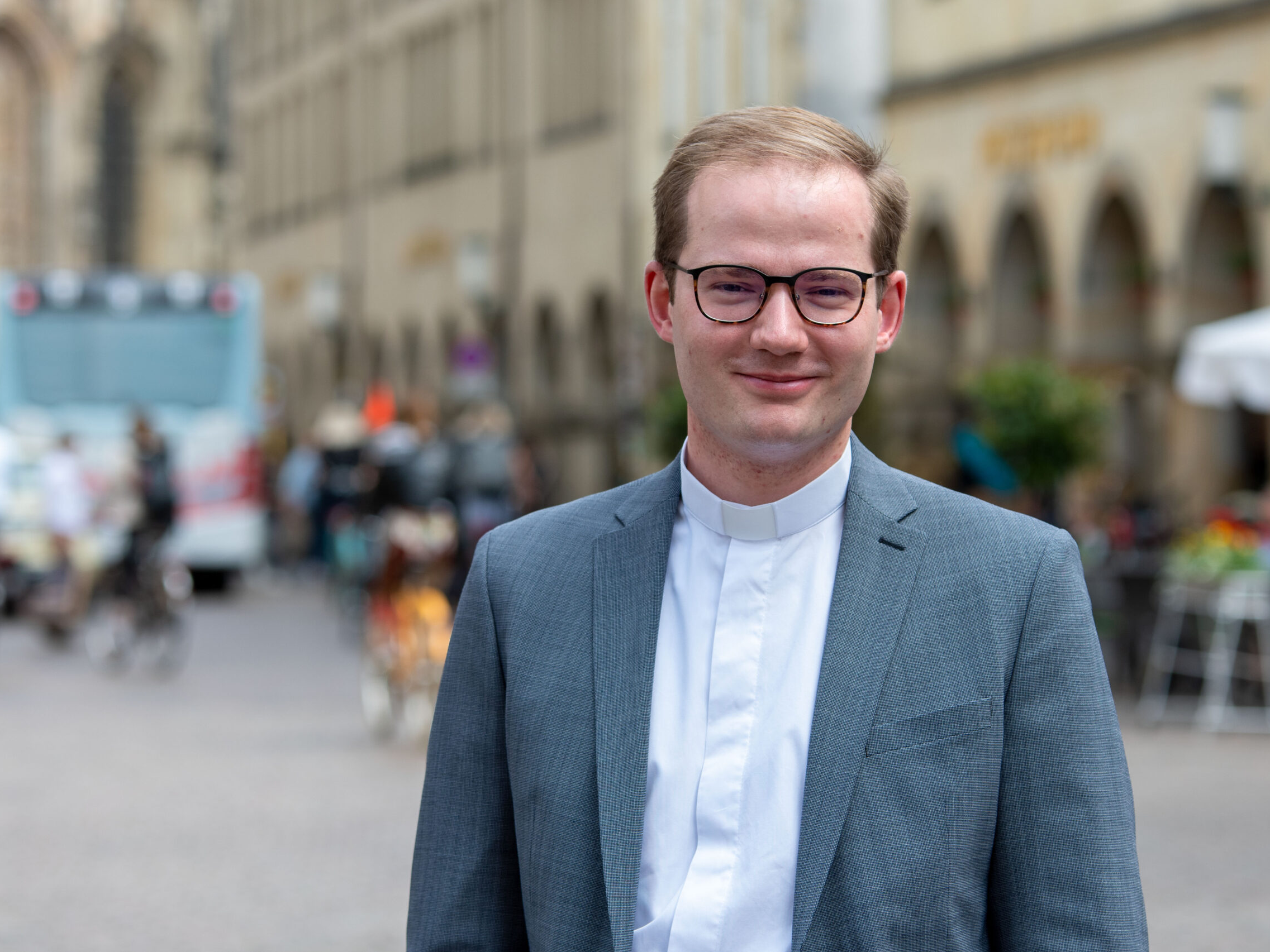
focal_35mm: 170
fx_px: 6237
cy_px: 476
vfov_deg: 8.7
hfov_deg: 11.6
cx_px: 656
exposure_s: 1/400
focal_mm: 105
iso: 200
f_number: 5
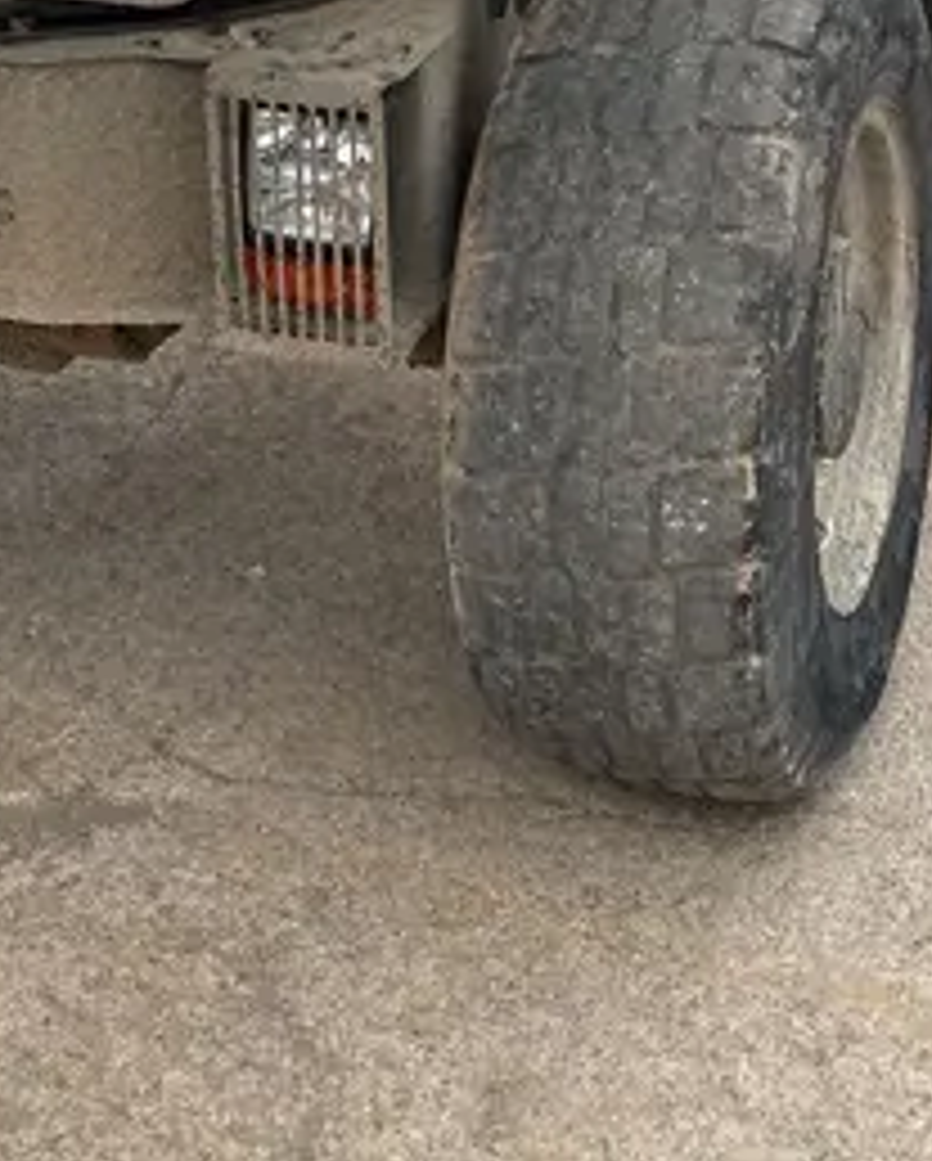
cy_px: -353
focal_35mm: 72
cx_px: 450
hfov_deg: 21.3
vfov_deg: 23.3
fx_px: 2478
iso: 50
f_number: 1.5
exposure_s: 1/982
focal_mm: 5.7
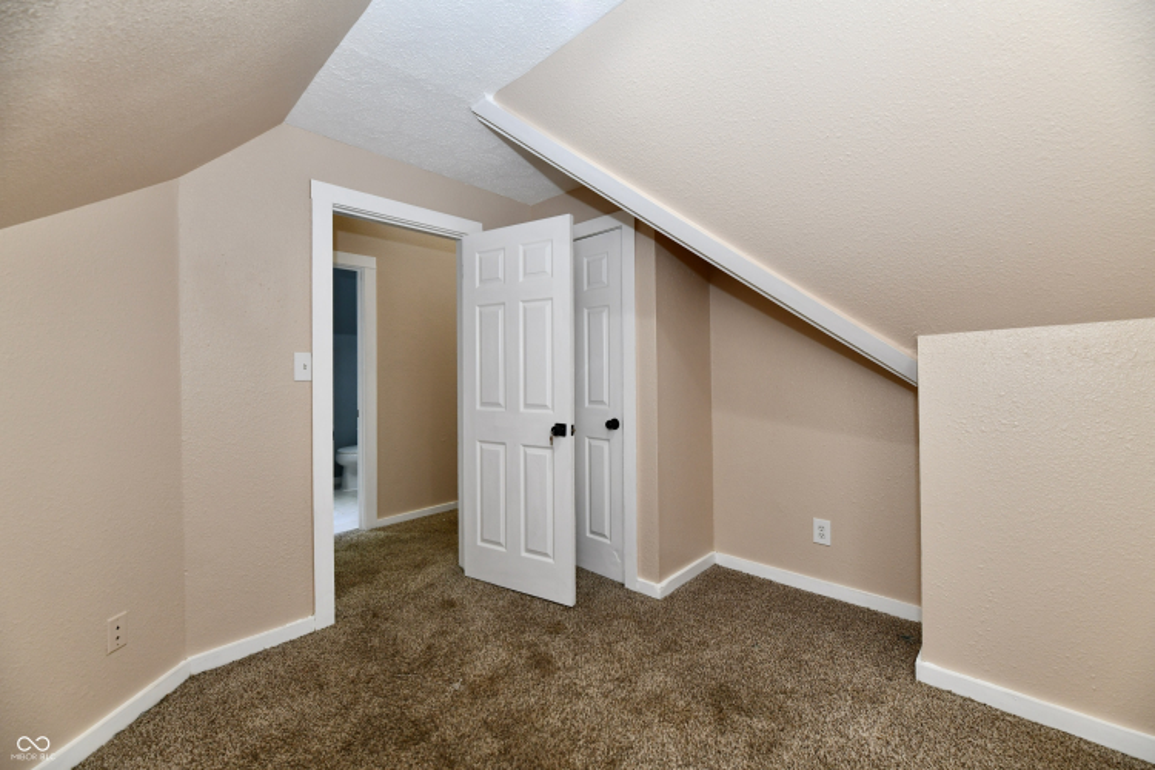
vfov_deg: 81.2
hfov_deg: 104.3
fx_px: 449
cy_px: 385
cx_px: 578
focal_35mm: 14
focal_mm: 14
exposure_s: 1/60
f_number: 6.3
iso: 640
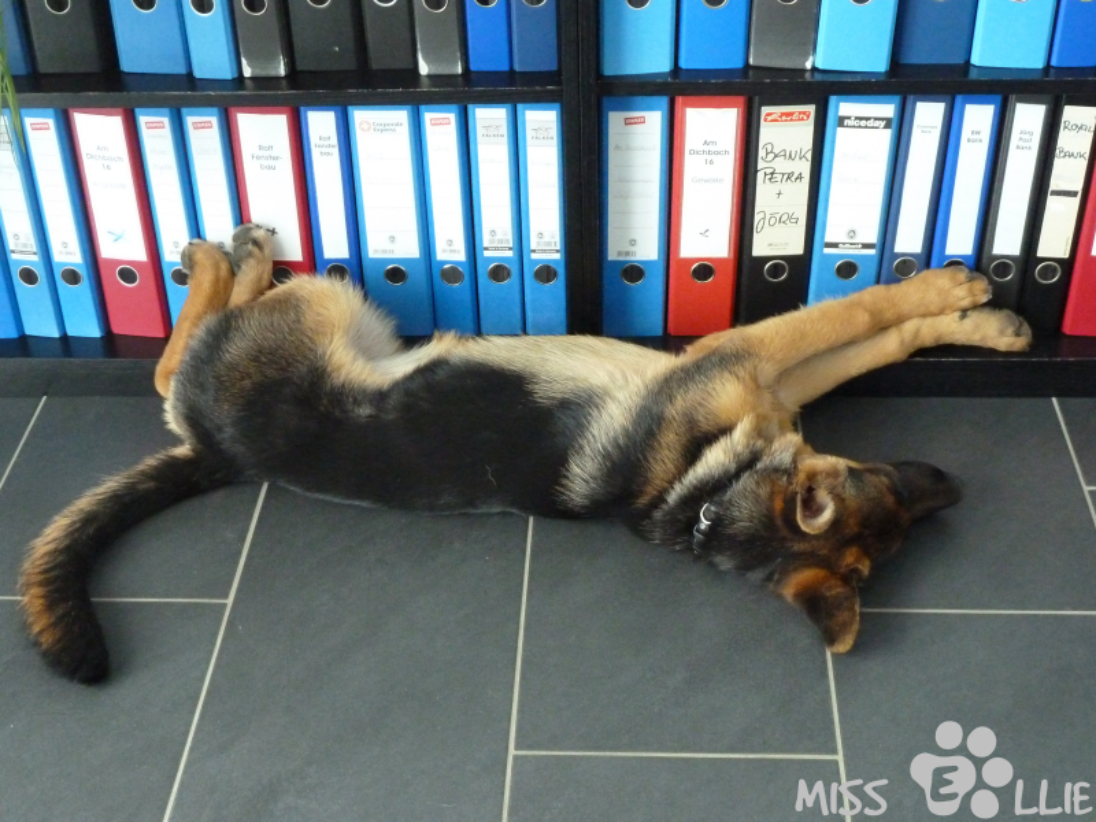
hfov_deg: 36.8
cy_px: 411
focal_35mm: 52
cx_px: 548
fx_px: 1646
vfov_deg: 28.0
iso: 800
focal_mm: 8.5
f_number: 3.8
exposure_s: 1/15
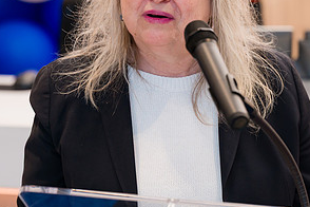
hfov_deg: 8.6
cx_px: 189
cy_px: 45
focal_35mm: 239
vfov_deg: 5.7
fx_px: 2058
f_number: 3.2
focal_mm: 115
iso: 400
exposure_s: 1/200
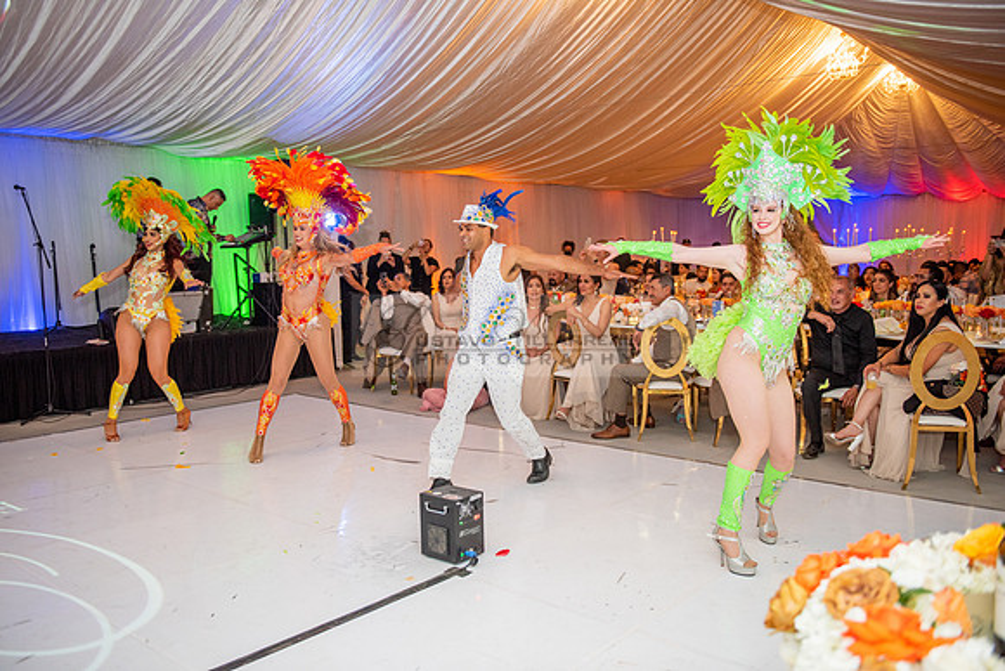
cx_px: 502
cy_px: 336
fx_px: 866
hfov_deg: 60.3
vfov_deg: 42.3
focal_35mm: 31
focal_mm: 31
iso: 1000
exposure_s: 1/160
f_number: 2.8
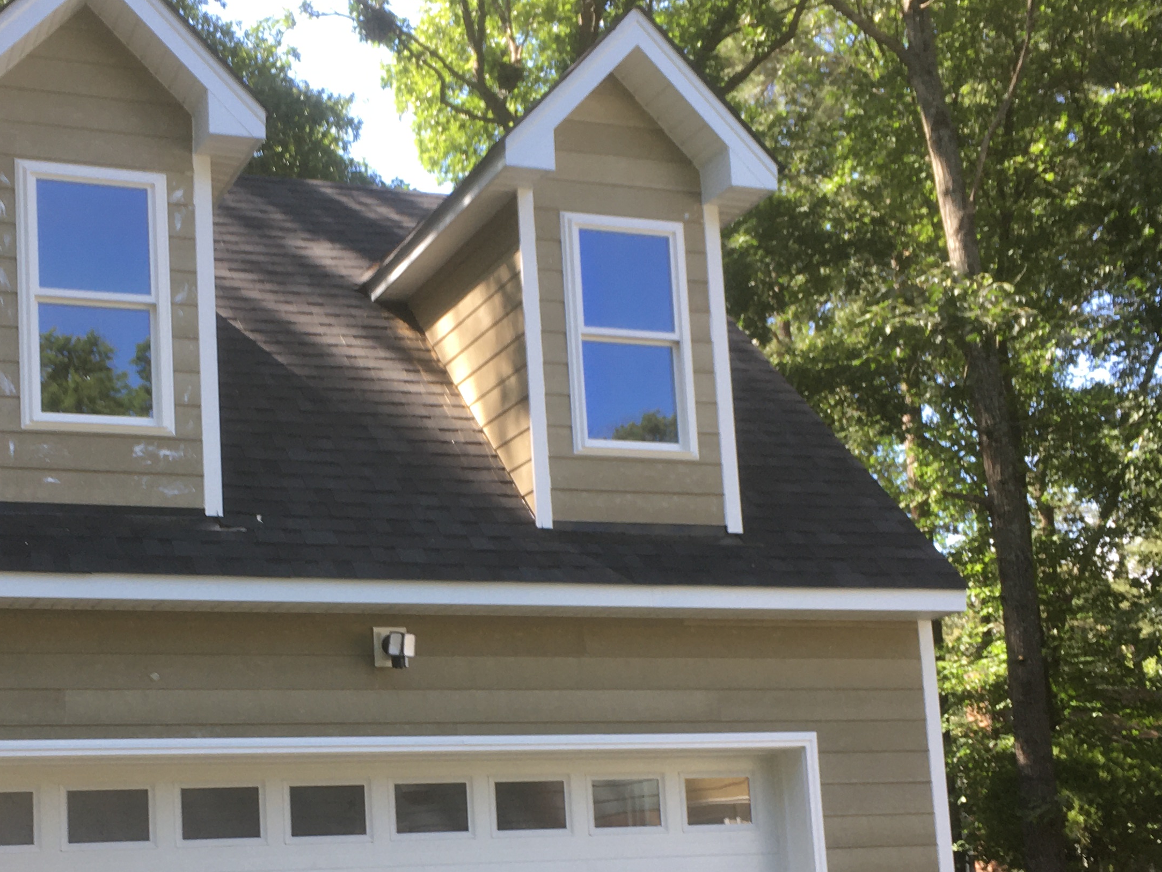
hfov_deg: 35.2
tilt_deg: +6.0
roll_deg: +2.6
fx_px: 1813
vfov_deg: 26.7
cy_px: 634
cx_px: 380
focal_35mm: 54
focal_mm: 4.15
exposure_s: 1/172
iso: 25
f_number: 2.2
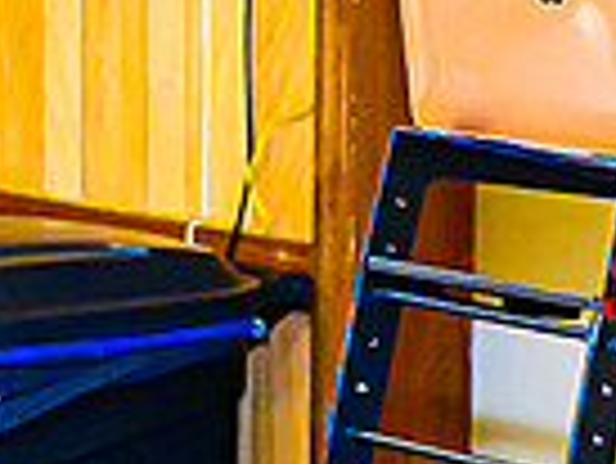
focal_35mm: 207
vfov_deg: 7.2
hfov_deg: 9.0
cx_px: 1219
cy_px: 279
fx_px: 3687
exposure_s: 1/125
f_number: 3.2
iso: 1800
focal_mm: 34
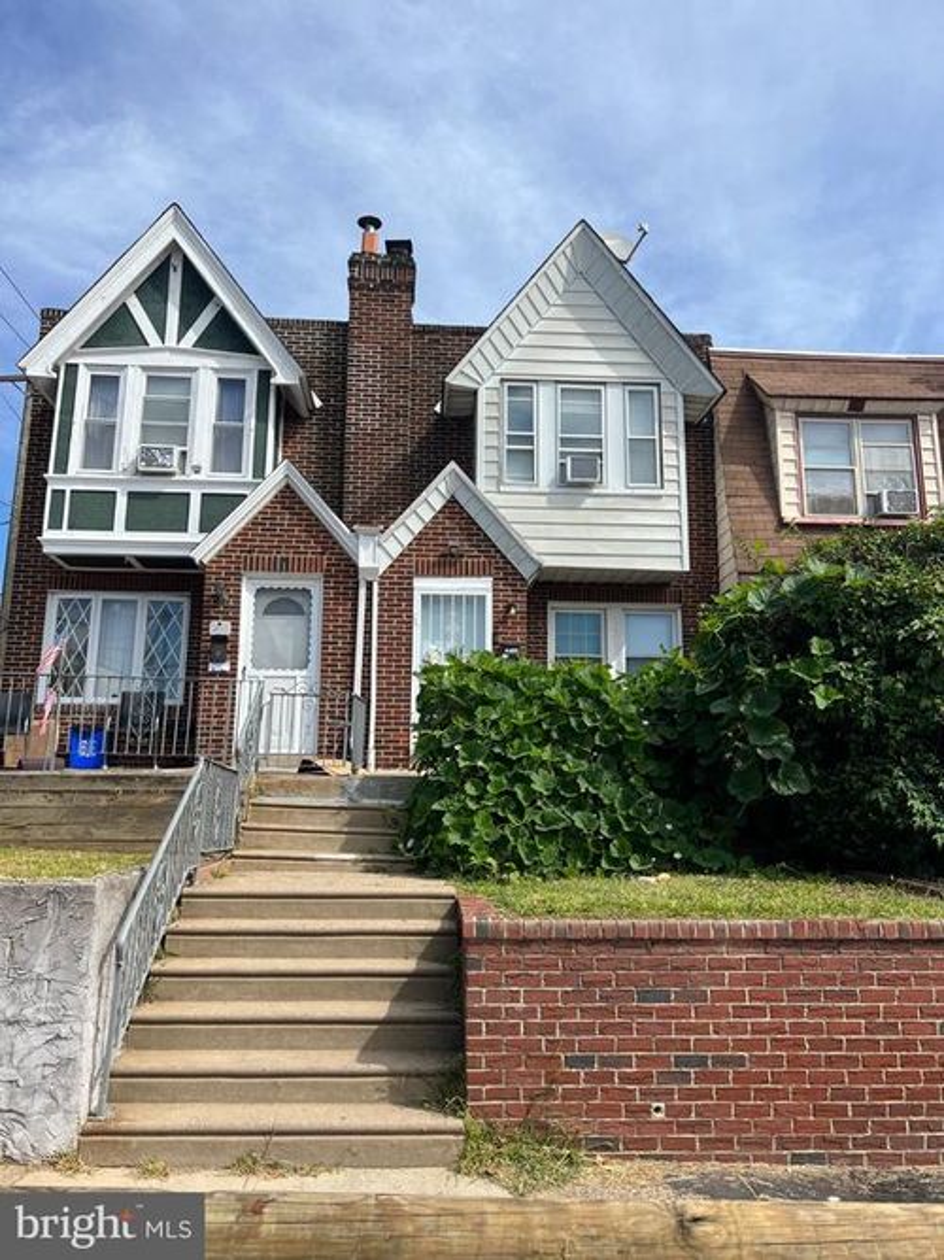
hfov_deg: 53.0
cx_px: 472
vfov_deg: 67.3
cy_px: 630
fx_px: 946
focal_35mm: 26
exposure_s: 1/3571
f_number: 1.5
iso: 50
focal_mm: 5.7
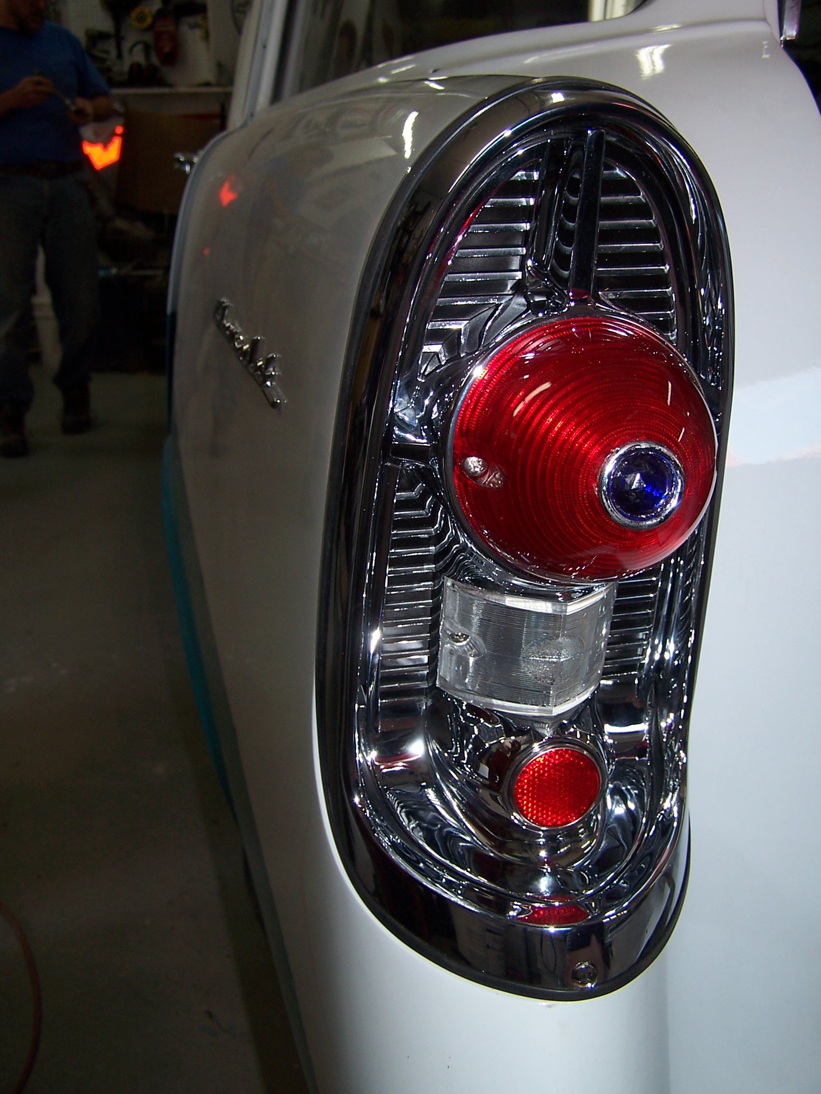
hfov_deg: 37.7
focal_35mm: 38
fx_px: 1202
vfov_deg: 49.0
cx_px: 410
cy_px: 547
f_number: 2.8
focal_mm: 6.3
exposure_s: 1/60
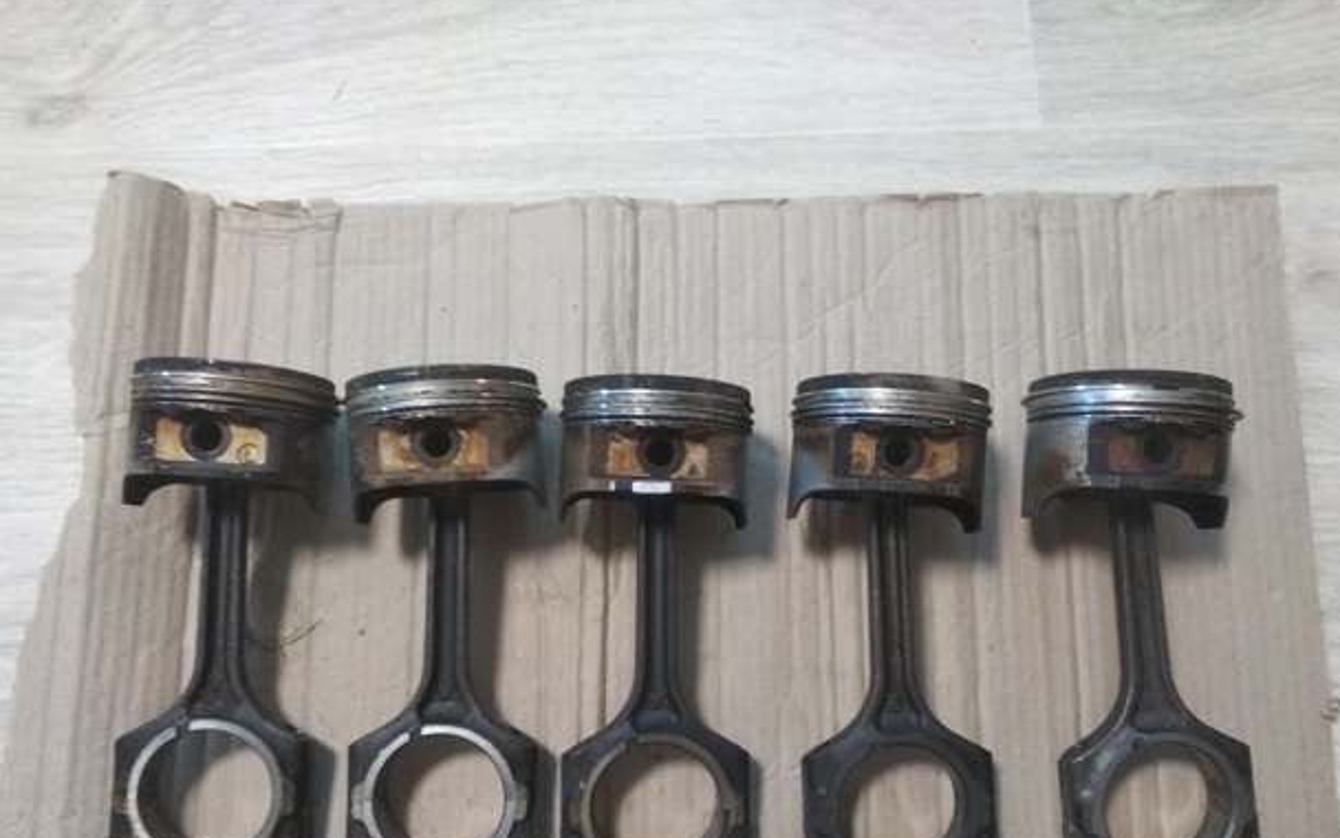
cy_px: 516
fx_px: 1059
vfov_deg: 42.9
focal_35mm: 29
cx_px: 668
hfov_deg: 64.6
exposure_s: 1/33
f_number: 2.2
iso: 800
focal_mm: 3.81
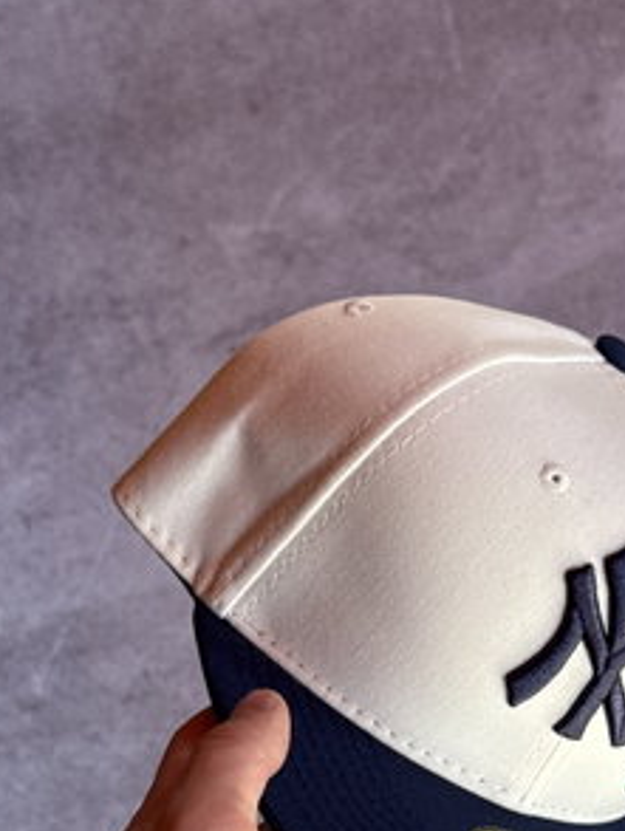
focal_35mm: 87
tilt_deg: -71.6
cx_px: 484
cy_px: 671
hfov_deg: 16.9
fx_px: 2091
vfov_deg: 22.2
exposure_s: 1/122
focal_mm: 6.76
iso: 64
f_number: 1.78
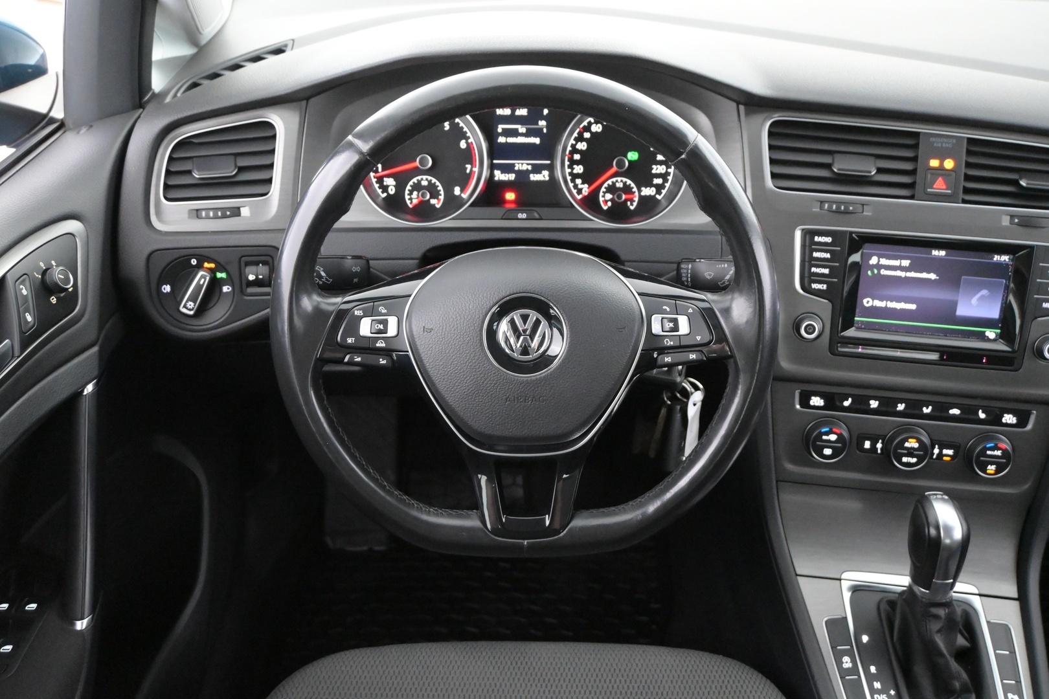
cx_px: 524
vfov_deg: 38.4
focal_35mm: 34
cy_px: 350
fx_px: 1005
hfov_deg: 55.1
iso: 8000
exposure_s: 1/40
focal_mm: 23
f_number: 4.2
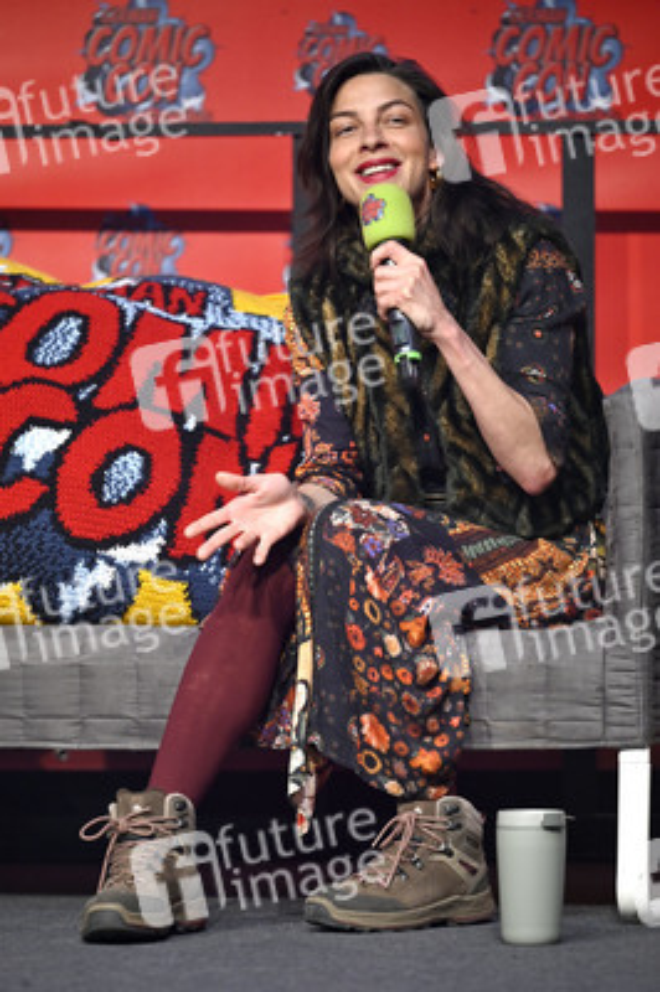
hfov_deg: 8.3
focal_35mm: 165
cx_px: 330
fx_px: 4545
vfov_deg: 12.5
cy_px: 496
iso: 800
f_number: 2.8
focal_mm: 165
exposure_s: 1/400
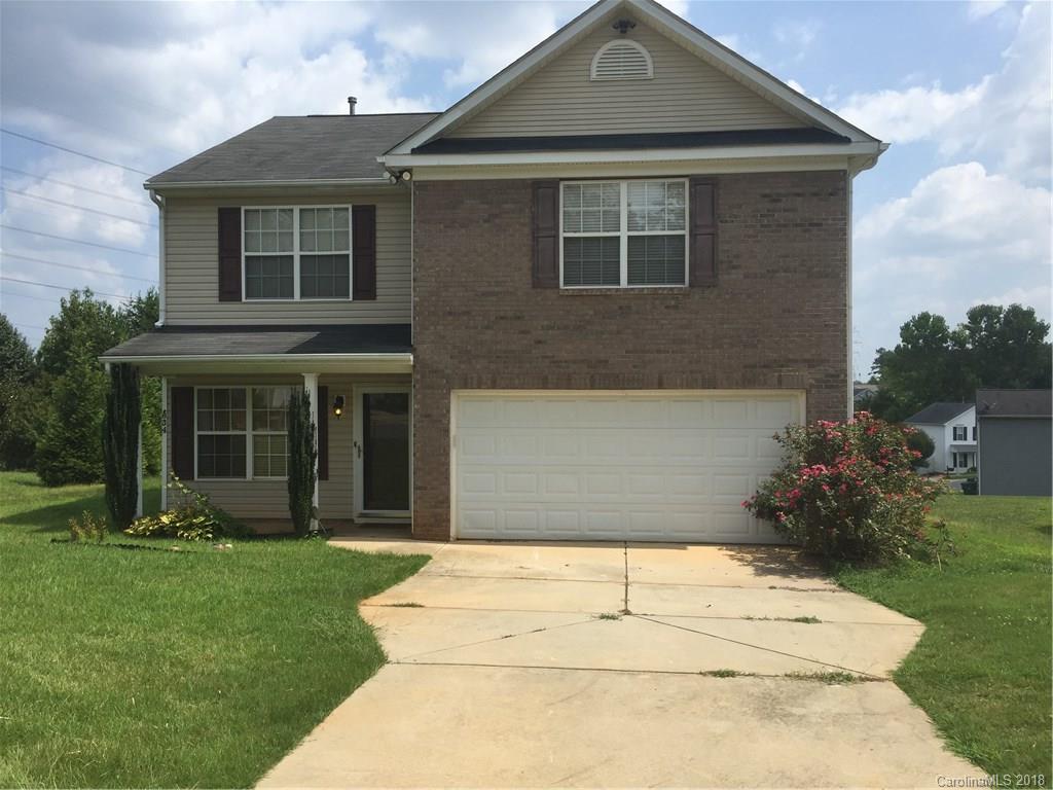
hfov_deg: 61.7
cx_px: 526
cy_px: 395
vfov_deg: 48.2
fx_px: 882
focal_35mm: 29
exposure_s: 1/2326
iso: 32
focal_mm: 4.15
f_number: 2.2
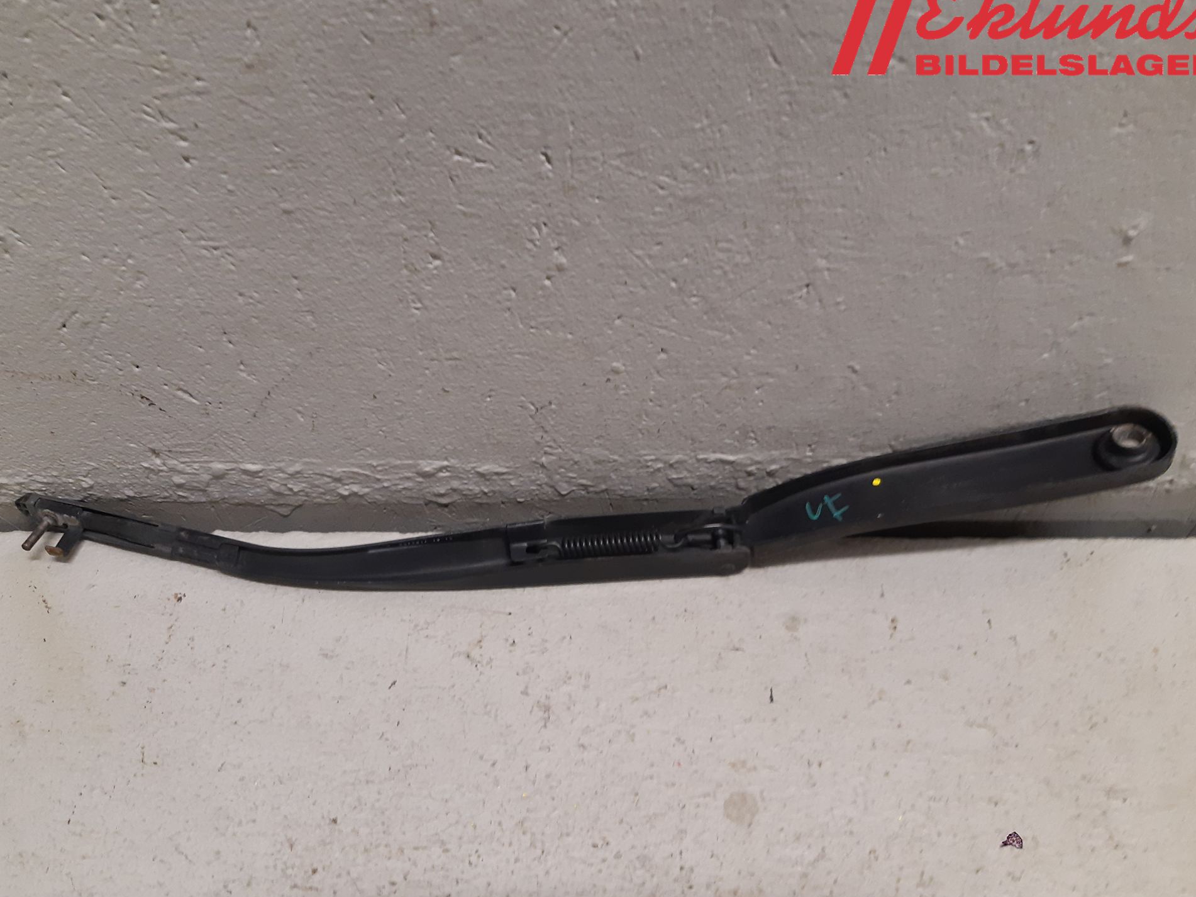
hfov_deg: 63.4
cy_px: 452
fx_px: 967
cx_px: 573
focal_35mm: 28
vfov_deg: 49.7
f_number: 1.7
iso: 200
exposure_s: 1/50
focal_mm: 3.93
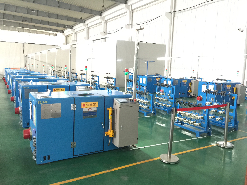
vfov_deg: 48.2
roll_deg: -3.5
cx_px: 124
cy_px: 92
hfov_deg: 61.7
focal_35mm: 29
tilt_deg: -6.9
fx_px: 207
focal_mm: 4.15
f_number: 2.2
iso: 125
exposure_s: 1/15
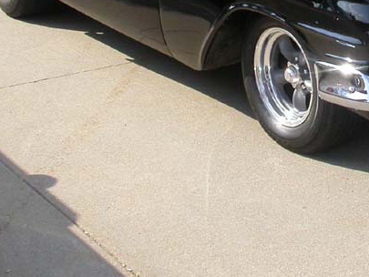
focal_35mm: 96
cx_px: 310
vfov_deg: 15.0
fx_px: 1024
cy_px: -38
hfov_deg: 20.1
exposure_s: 1/206
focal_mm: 7.85
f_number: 6.7
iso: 100
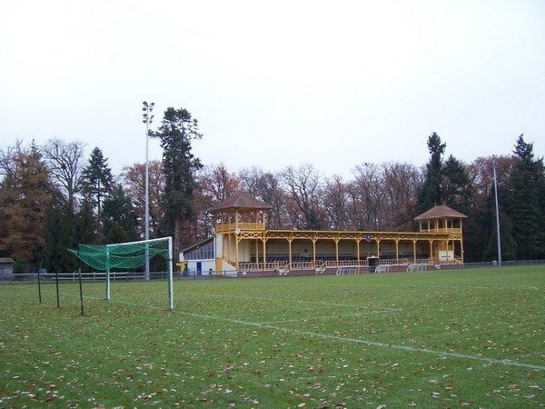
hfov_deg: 54.0
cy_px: 204
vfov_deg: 41.8
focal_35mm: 34
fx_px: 535
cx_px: 272
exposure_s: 1/180
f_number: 2.7
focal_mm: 5.6
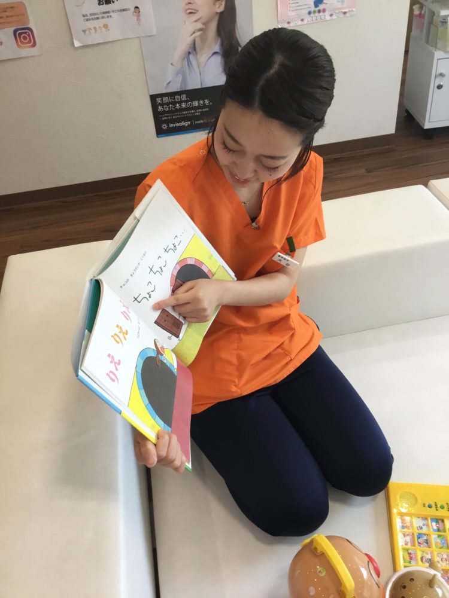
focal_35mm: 31
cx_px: 224
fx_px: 536
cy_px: 299
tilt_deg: -39.8
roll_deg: +8.1
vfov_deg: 58.4
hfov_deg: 45.4
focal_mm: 3.3
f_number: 2.4
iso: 32
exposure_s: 1/40
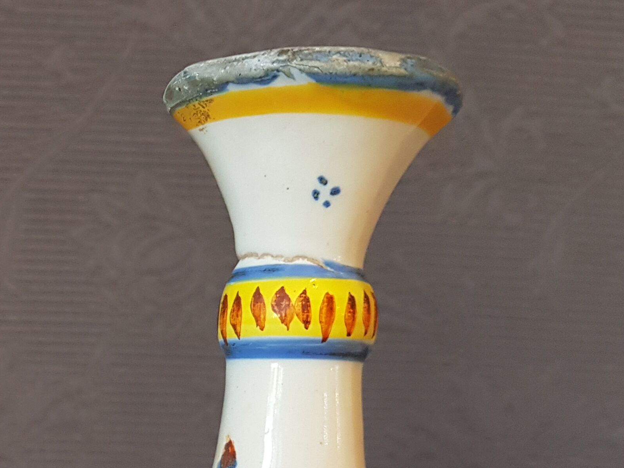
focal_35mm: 66
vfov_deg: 20.7
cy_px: 569
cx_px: -42
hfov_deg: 27.2
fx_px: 1190
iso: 125
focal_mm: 4.2
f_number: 1.7
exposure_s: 1/50
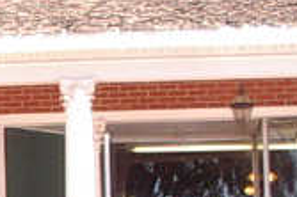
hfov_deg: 8.2
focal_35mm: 242
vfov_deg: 5.6
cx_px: -235
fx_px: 1995
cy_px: 295
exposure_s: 1/400
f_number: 4.8
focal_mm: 5.8
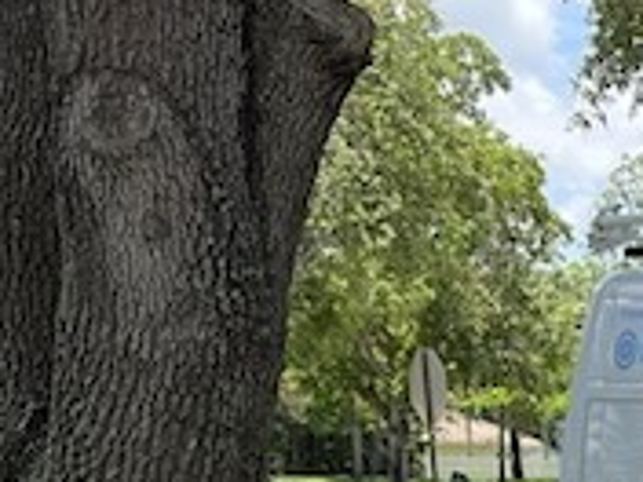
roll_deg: -0.2
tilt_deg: -12.9
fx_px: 2471
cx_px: 1140
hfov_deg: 13.4
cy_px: 1039
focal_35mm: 133
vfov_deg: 10.1
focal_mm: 5.7
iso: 50
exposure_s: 1/1196
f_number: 1.5
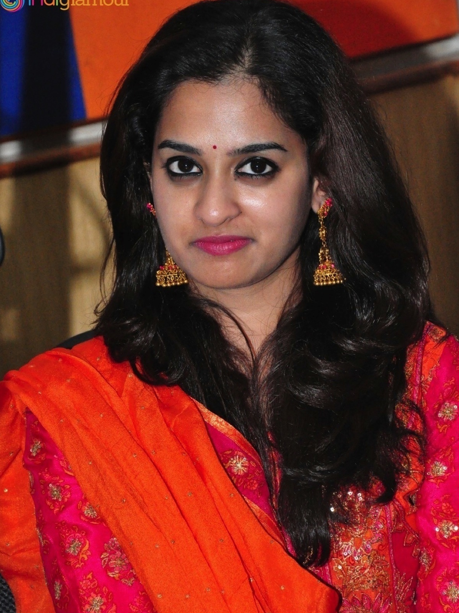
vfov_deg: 11.5
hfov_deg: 8.7
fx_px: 3034
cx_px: 229
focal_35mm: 172
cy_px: 334
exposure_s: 1/125
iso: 3200
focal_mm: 105
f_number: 5.6
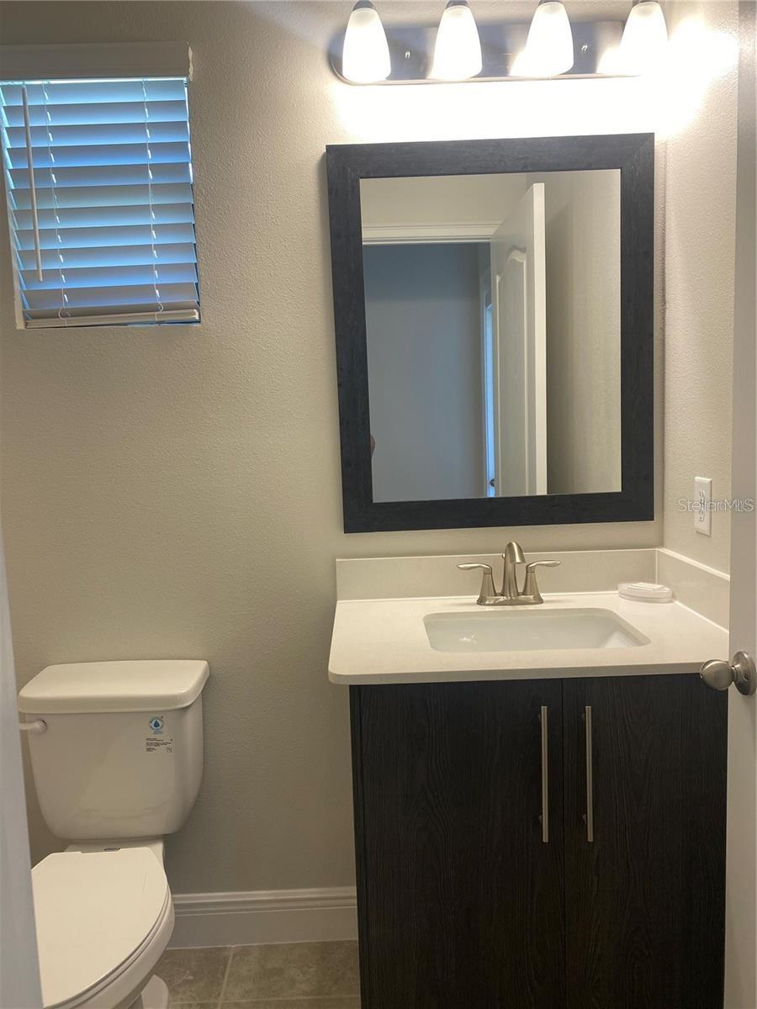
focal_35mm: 26
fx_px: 758
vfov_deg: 67.3
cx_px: 378
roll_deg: +1.3
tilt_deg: -6.3
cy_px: 504
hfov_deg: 53.1
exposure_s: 1/120
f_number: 1.8
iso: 80
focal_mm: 4.25
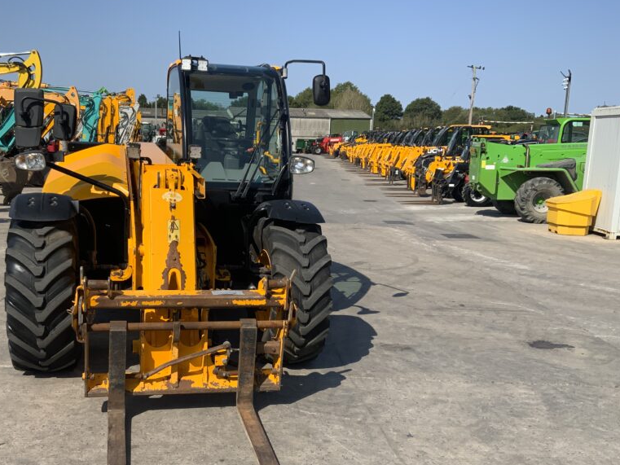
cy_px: 275
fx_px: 699
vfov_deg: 36.7
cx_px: 250
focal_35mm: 39
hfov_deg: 47.6
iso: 16
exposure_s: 1/2058
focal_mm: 3
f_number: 1.8
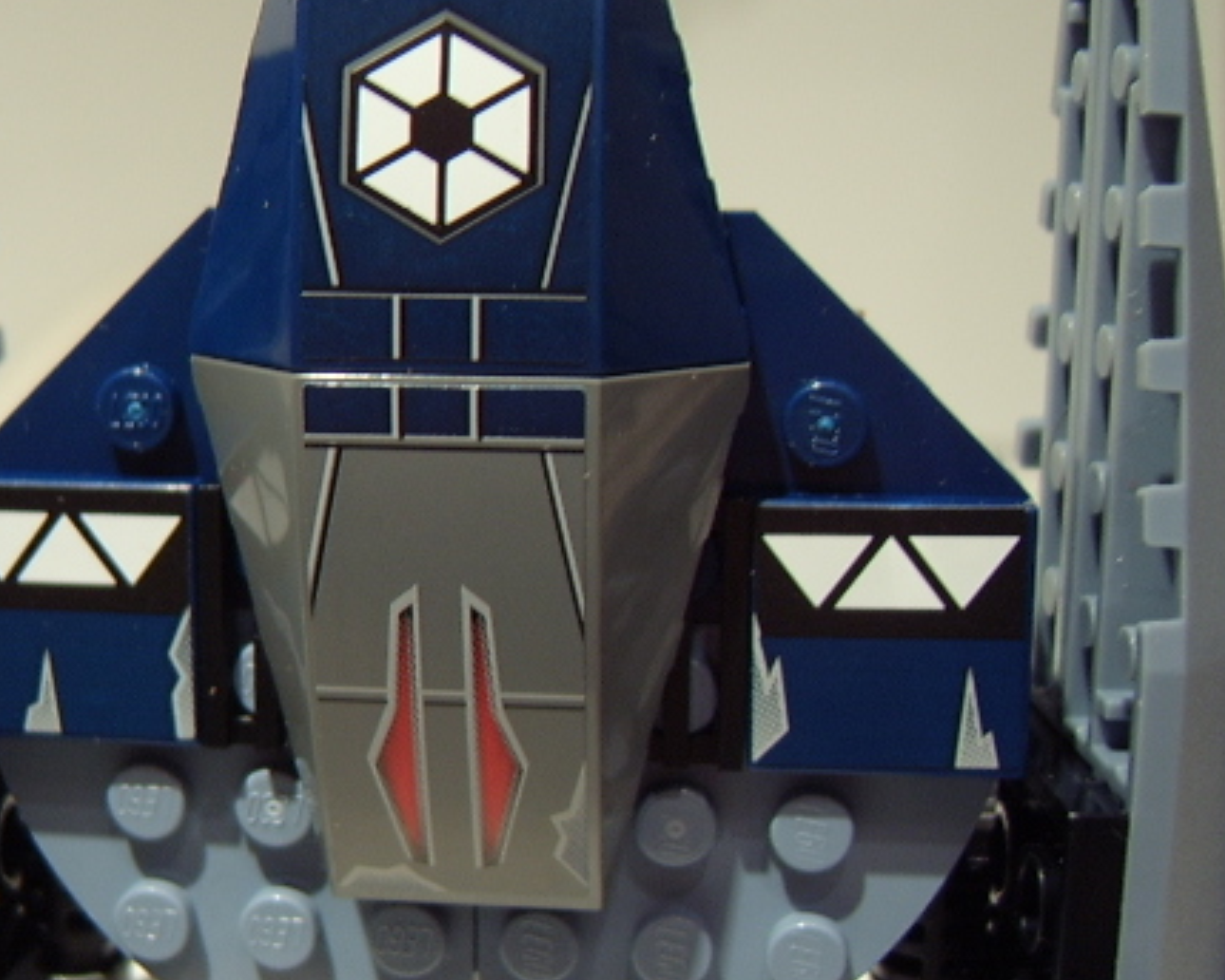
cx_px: 481
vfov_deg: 33.4
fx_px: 1631
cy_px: 504
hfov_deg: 40.9
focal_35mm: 45
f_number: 2.7
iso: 100
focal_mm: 8.13
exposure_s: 1/5
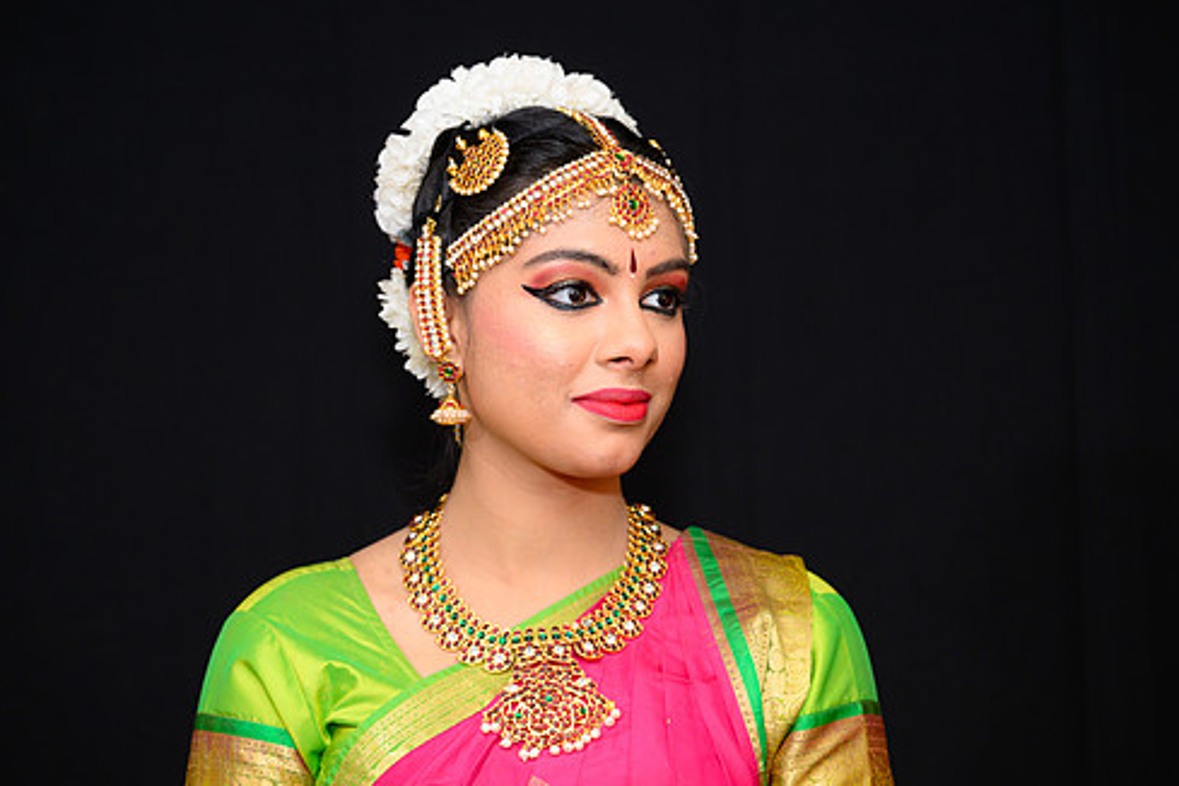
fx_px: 2718
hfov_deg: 24.5
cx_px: 593
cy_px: 385
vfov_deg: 16.5
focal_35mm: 83
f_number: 5
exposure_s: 1/125
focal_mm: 70
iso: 1000
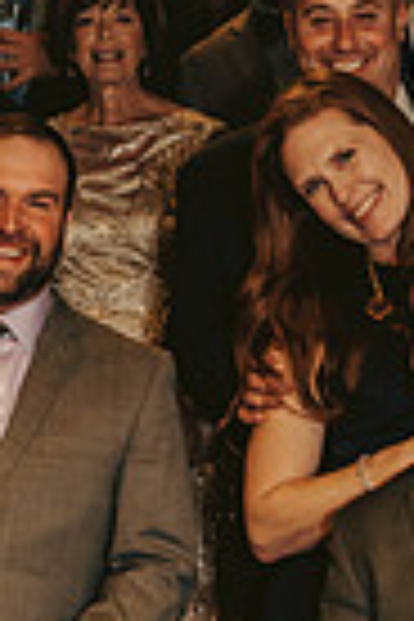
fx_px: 2018
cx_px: 166
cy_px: 117
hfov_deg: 11.7
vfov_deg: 17.3
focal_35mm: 117
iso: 1250
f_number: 3.2
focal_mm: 36
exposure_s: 1/60
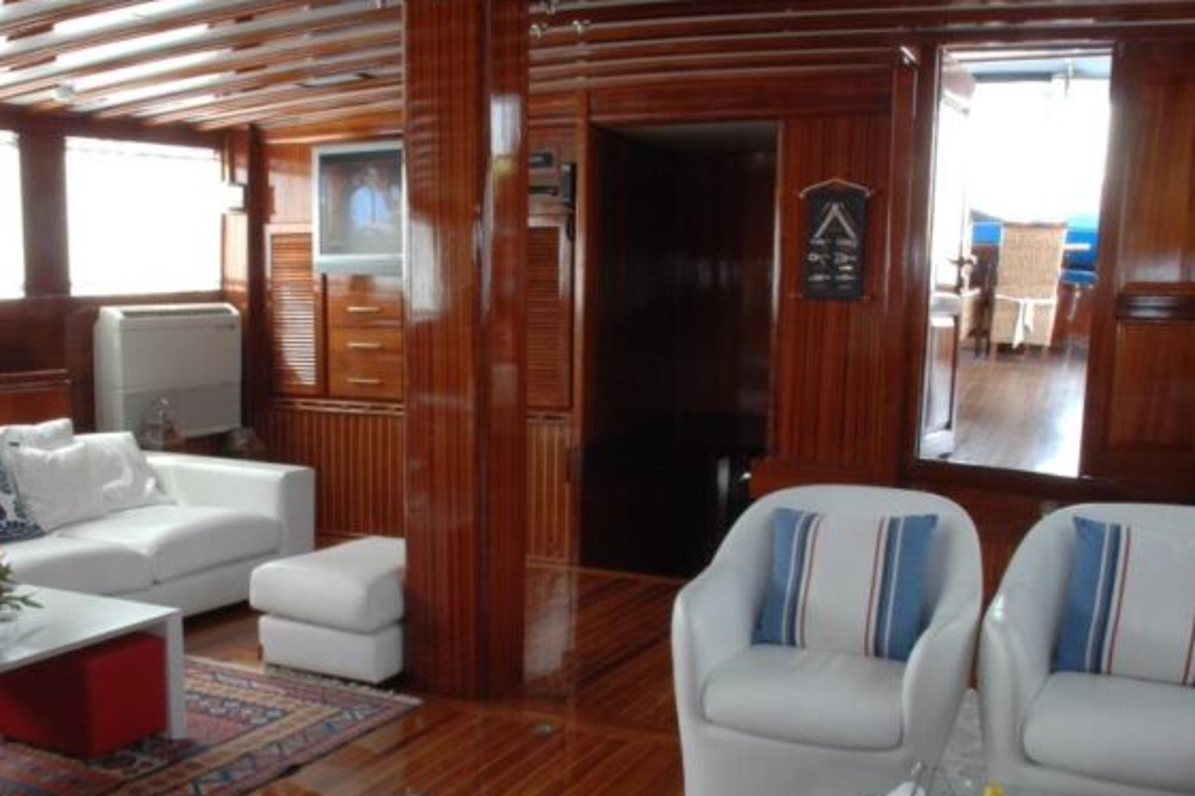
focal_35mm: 37
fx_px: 1228
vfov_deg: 35.7
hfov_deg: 51.5
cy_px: 503
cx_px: 461
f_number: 22
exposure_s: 1.3
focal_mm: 18
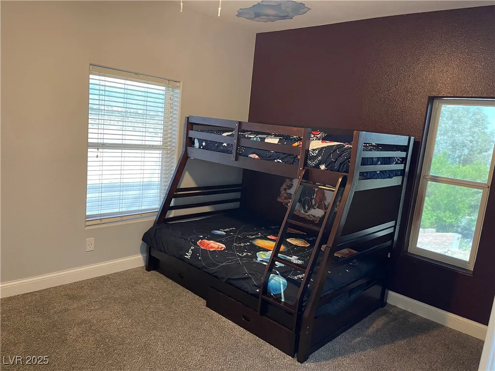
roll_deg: -6.0
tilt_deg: -8.6
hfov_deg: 69.4
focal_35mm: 25
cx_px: 248
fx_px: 357
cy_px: 186
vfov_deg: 54.9
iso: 400
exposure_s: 1/40
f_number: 1.6
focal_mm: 5.1
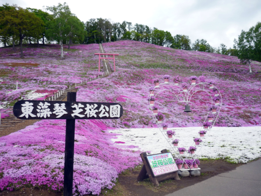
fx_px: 249
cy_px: 98
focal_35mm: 33
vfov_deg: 42.9
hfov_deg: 55.4
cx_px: 130
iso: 100
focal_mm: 5.5
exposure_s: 1/250
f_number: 2.8
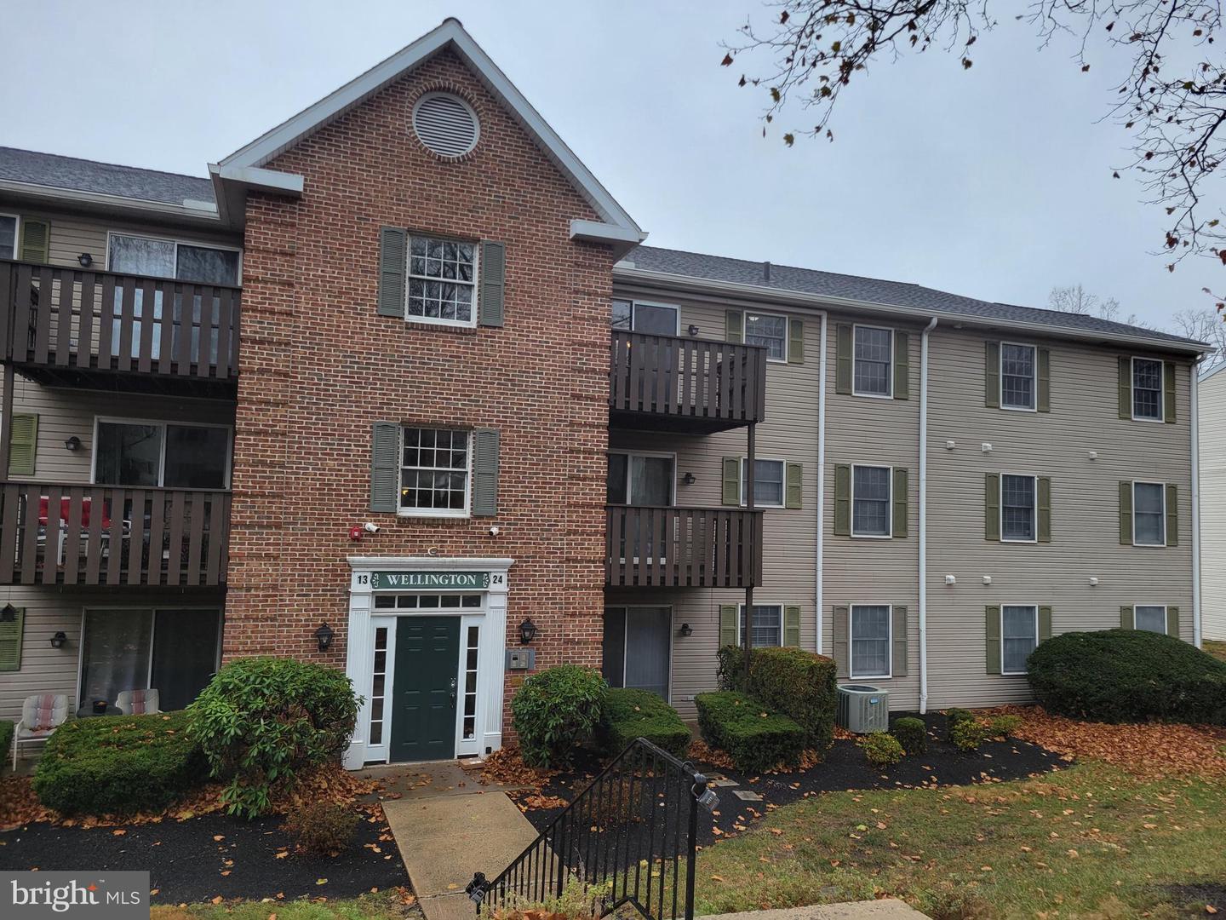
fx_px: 921
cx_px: 613
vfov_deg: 53.1
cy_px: 460
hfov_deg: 67.3
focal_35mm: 26
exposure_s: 1/556
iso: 40
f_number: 1.8
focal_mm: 5.4
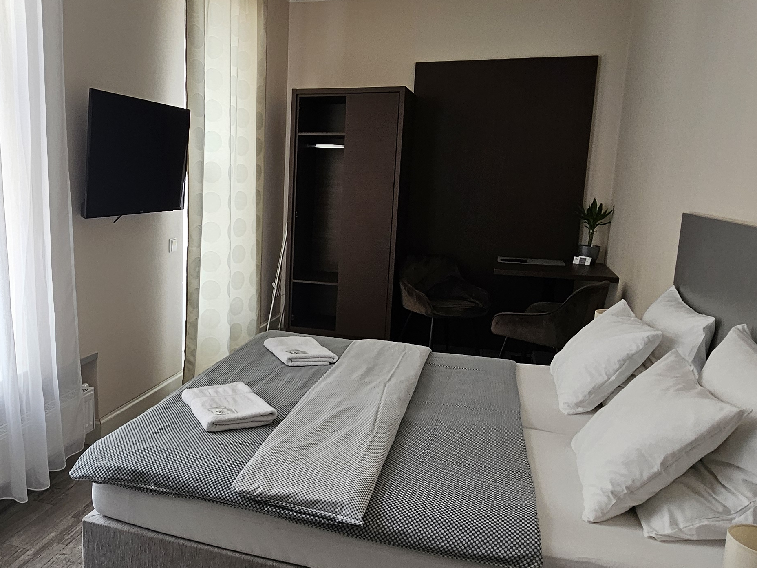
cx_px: 252
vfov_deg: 49.7
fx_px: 612
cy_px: 276
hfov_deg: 61.9
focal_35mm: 28
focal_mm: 2.2
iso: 80
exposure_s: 1/71
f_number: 2.2
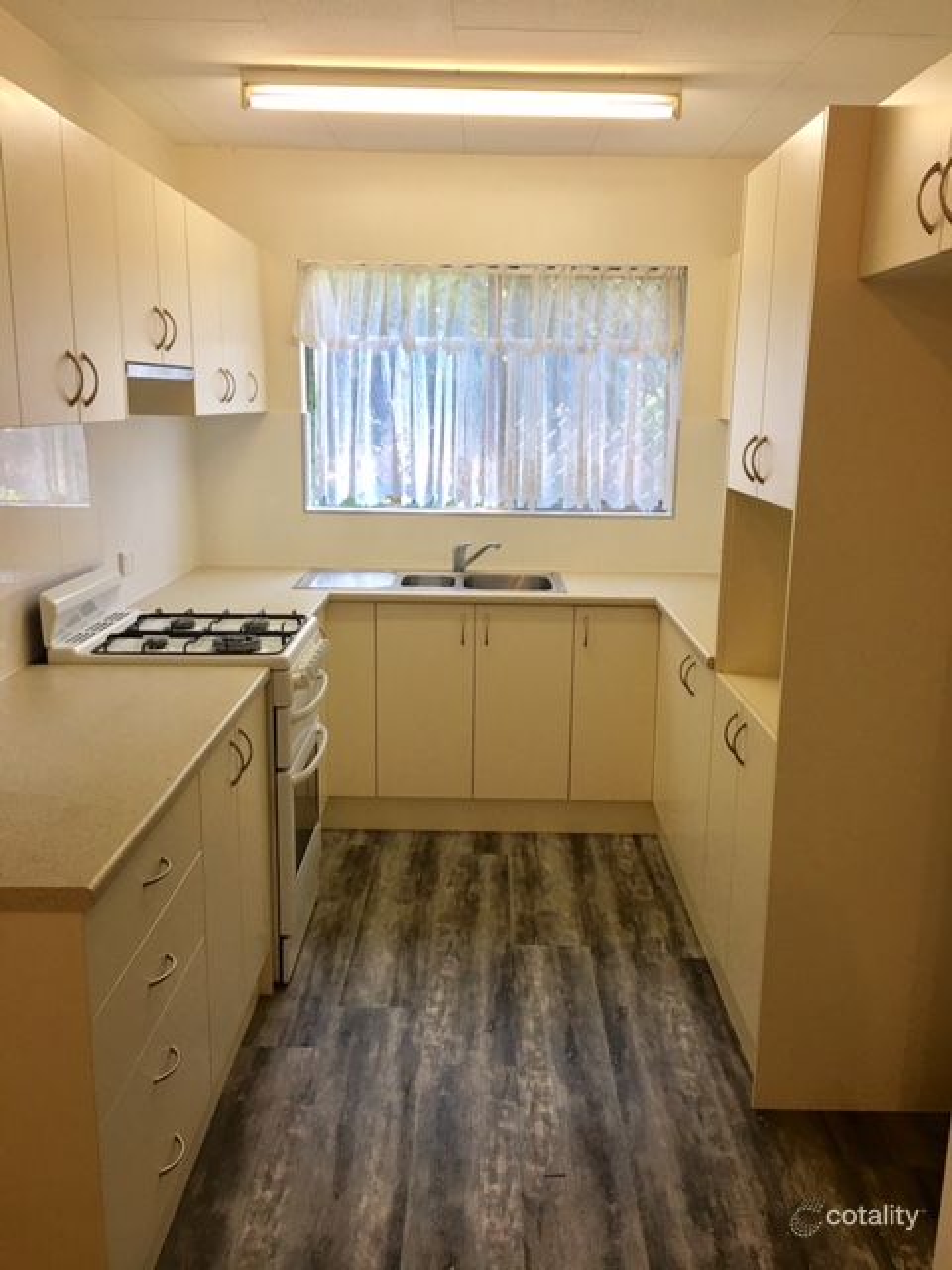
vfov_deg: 61.7
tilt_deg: -10.3
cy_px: 635
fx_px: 1063
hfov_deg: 48.2
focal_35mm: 29
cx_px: 476
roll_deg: -1.2
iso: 25
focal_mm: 4.15
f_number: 2.2
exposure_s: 1/33
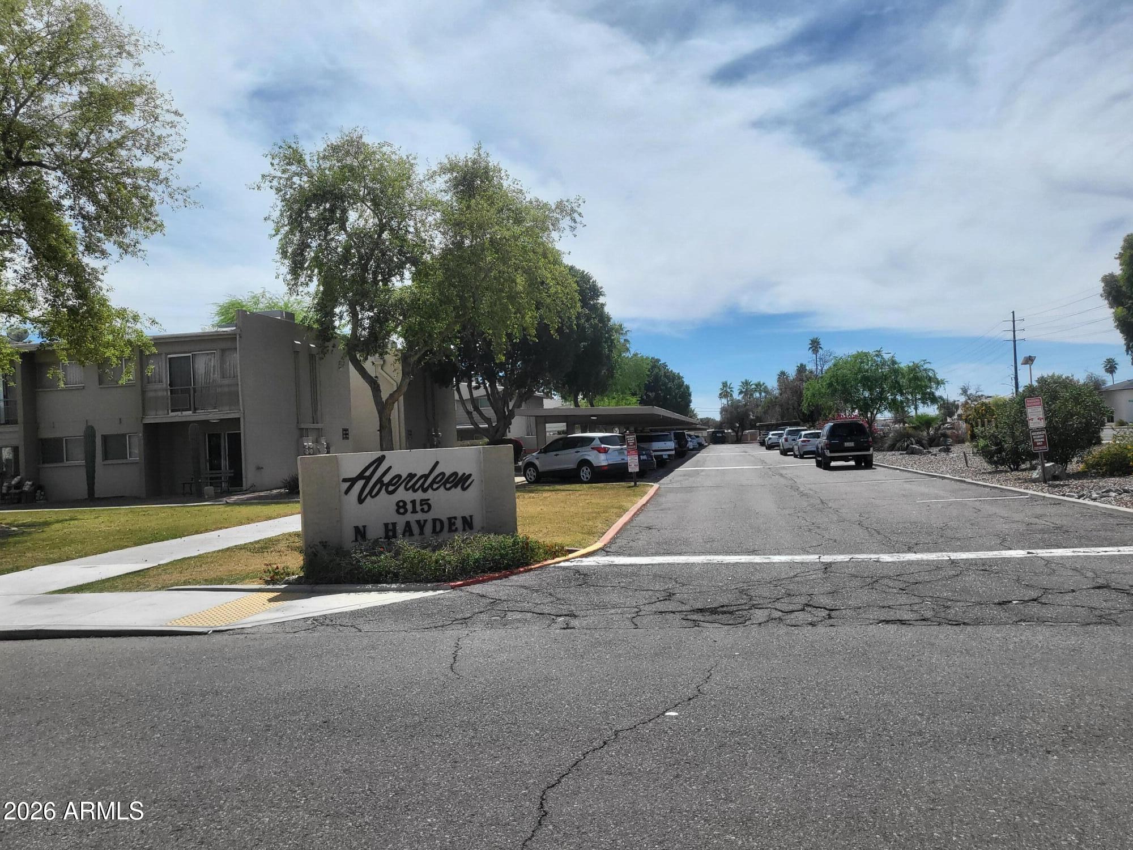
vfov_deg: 53.1
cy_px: 425
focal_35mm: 26
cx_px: 566
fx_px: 851
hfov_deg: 67.3
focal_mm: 4.25
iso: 50
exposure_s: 1/6156
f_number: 1.8
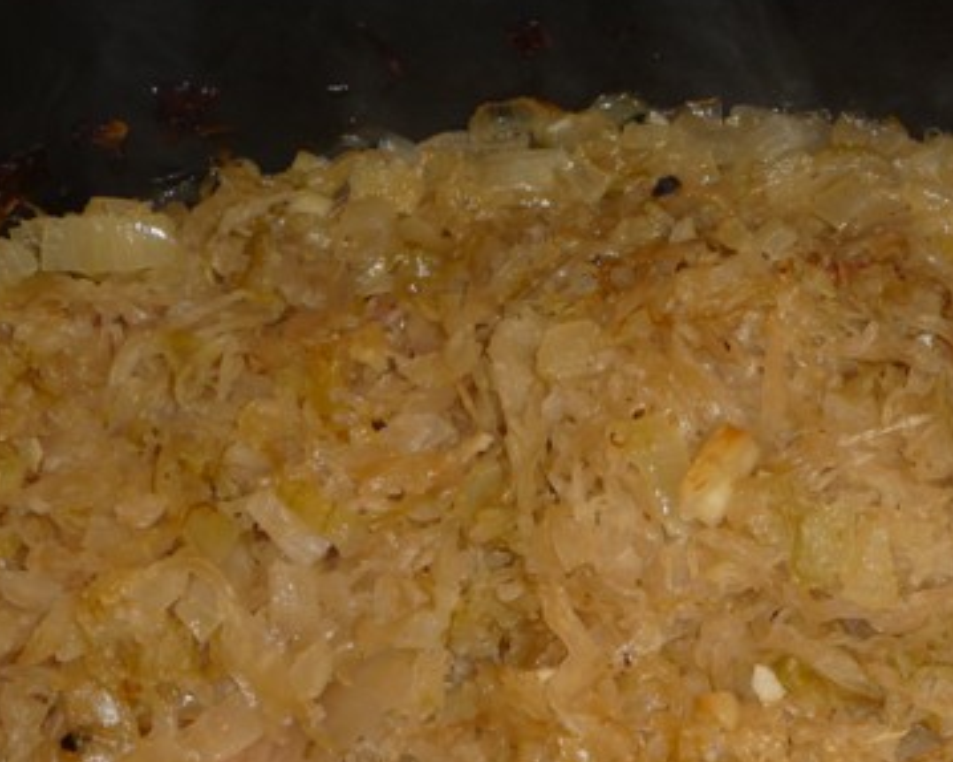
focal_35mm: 108
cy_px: 558
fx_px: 3045
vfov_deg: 14.2
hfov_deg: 17.7
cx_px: 730
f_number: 4.5
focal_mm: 10.5
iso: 100
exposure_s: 1/30
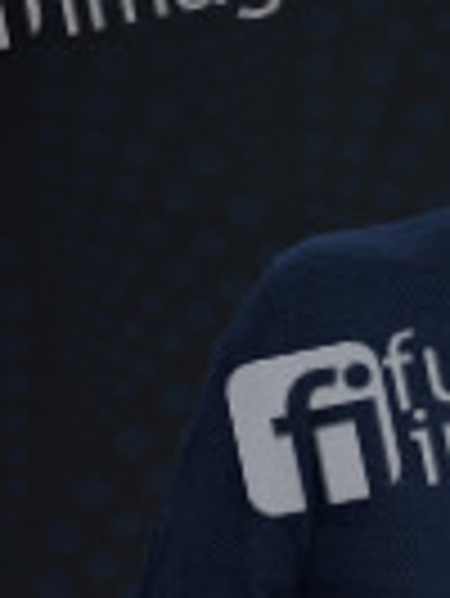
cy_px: 634
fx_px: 6749
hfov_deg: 3.8
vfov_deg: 5.1
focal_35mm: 390
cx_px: 592
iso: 500
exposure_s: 1/250
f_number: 5.6
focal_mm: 135
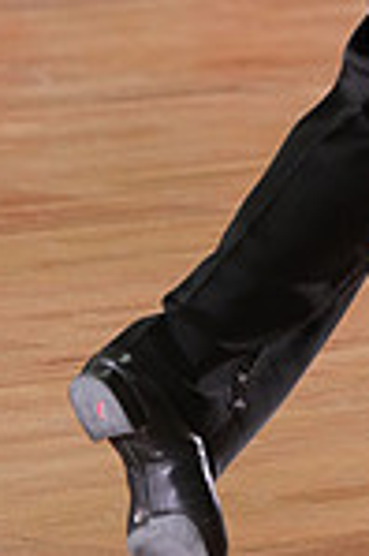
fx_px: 11419
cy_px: -321
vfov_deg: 2.8
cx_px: 699
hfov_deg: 1.8
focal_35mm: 741
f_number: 4
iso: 1600
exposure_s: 1/200
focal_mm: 190
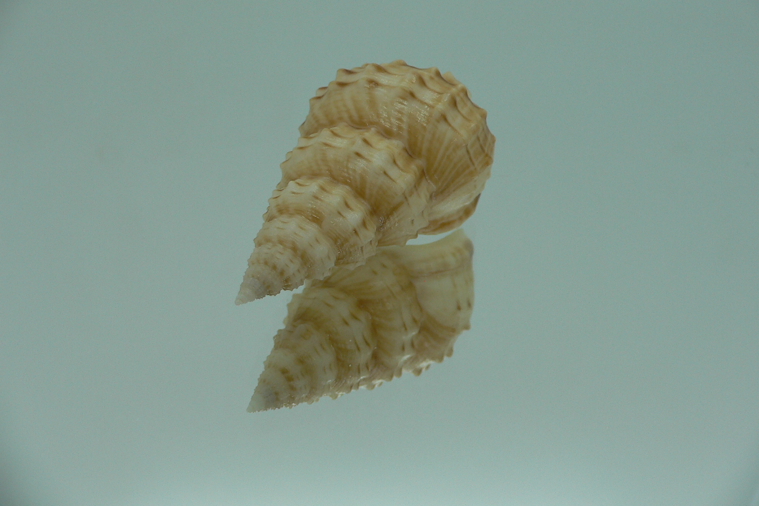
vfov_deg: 35.9
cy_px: 224
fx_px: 780
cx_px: 381
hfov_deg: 51.9
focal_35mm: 37
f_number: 2.8
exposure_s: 1/60
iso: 80
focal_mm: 4.6
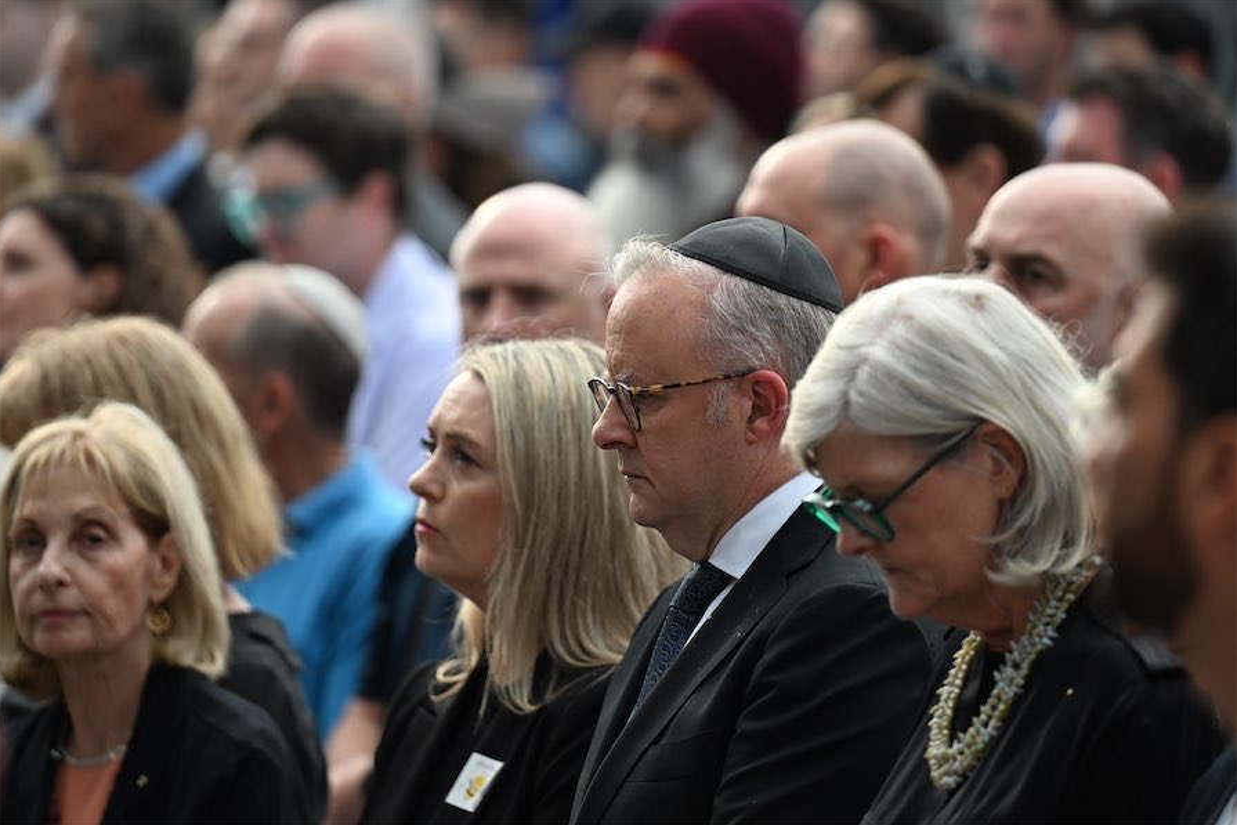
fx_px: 6735
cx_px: 616
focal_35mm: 196
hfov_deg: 10.5
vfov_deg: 7.0
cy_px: 412
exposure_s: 1/512
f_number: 2.8
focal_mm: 195
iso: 640
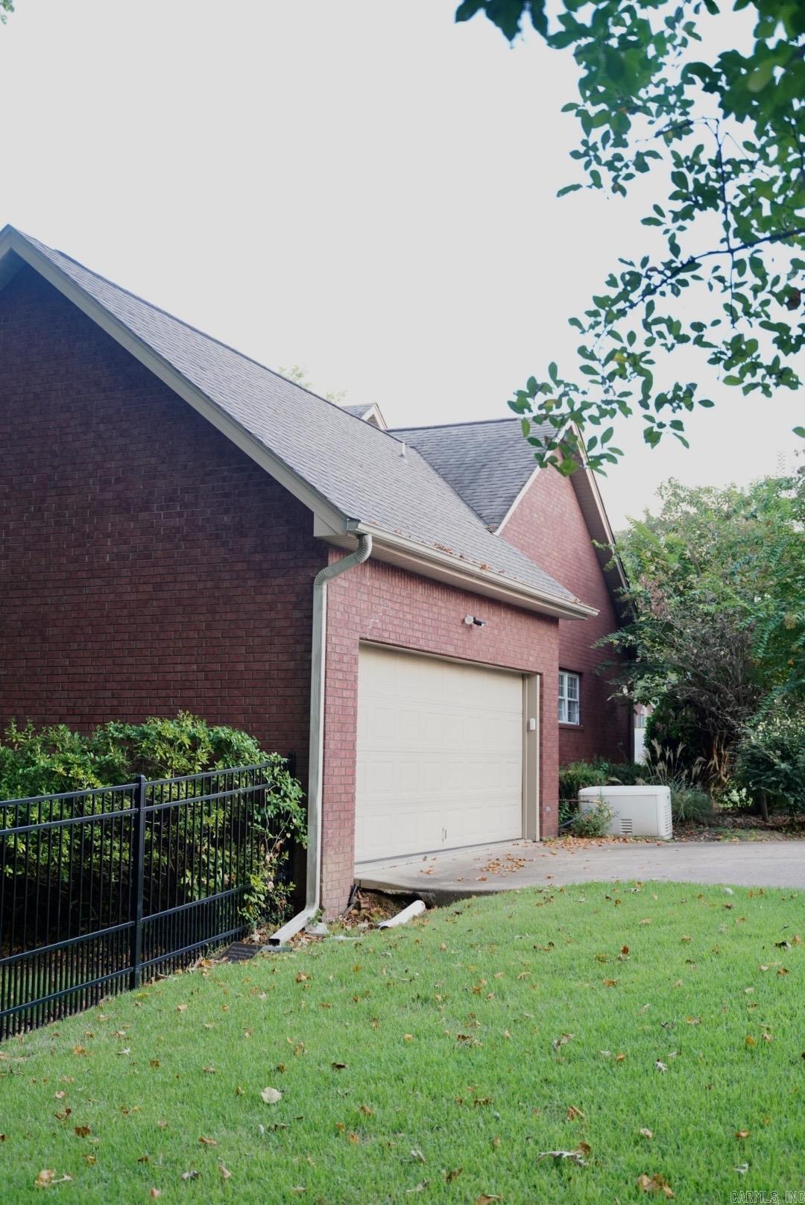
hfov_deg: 33.5
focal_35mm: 40
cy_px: 602
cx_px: 402
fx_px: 1339
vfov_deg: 48.4
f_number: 2.8
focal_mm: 40
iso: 2000
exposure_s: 1/250
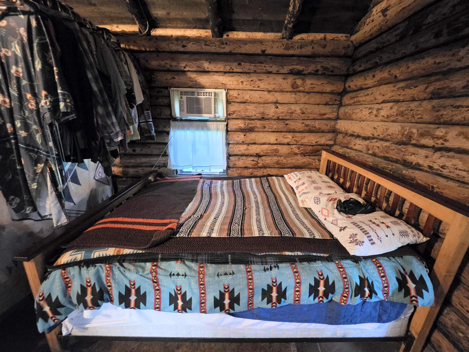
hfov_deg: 106.2
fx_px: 176
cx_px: 234
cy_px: 176
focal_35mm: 13
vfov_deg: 89.9
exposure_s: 1/24
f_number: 1.9
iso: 2000
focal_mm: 2.2
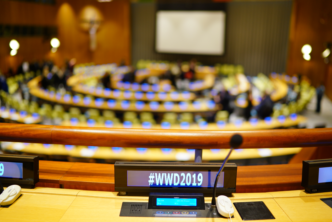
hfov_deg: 54.4
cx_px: 166
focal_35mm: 35
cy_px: 111
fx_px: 323
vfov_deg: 37.9
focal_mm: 35
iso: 400
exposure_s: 1/100
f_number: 1.4
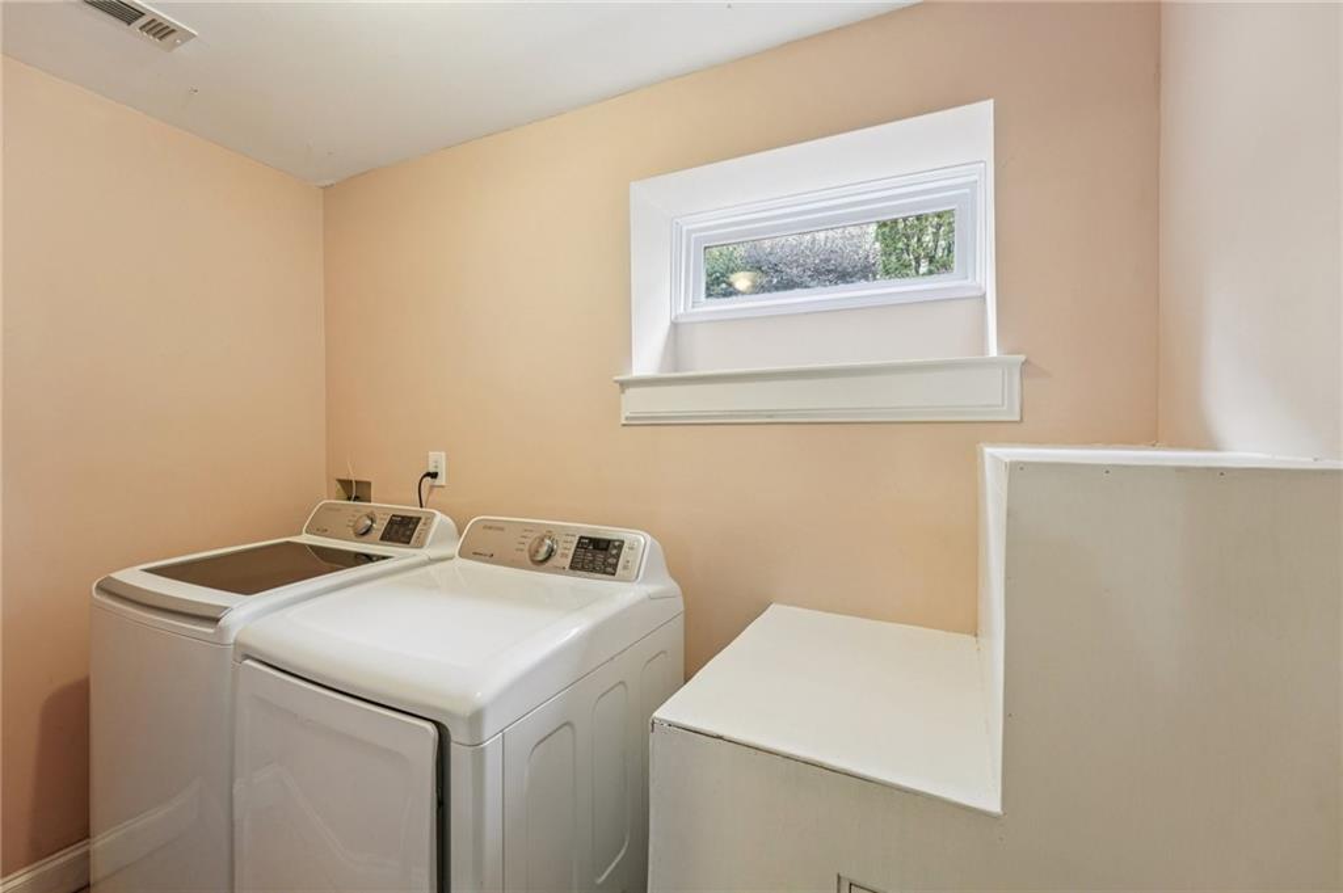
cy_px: 446
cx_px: 672
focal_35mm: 14
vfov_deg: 81.1
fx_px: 522
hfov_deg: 104.3
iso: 320
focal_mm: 14
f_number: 8
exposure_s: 1/8
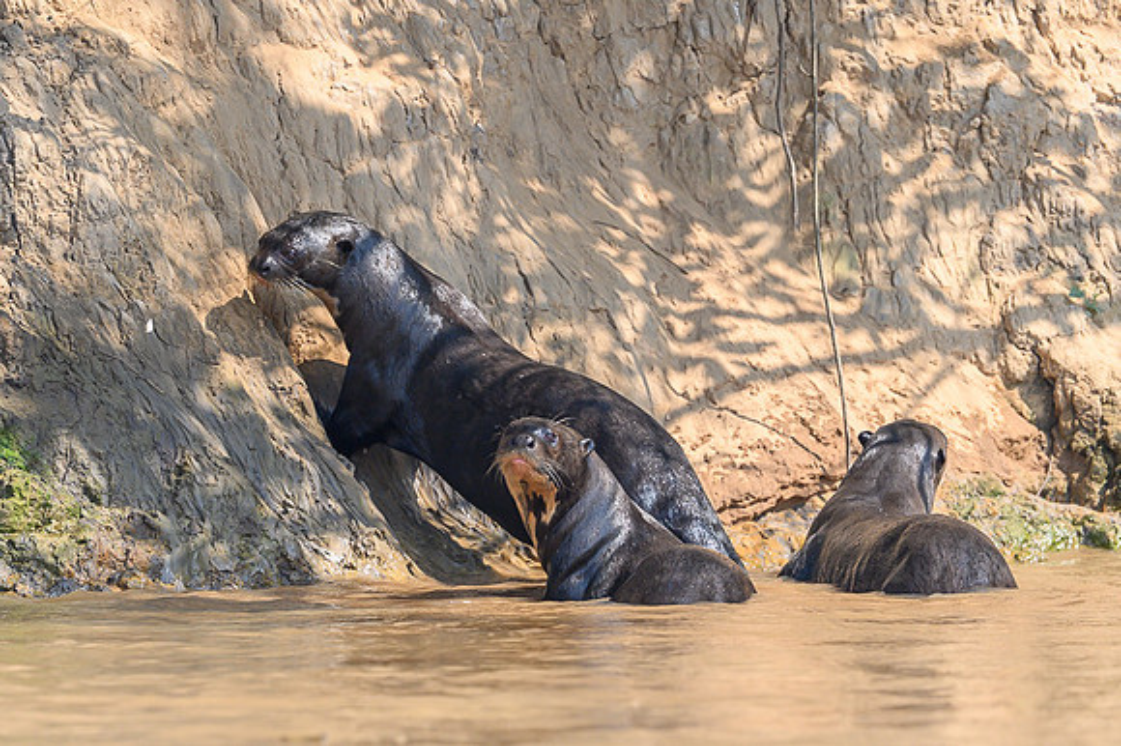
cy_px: 405
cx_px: 487
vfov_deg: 3.8
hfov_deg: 5.8
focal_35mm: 357
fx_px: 11115
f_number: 6.3
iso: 800
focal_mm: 290
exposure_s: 1/2500
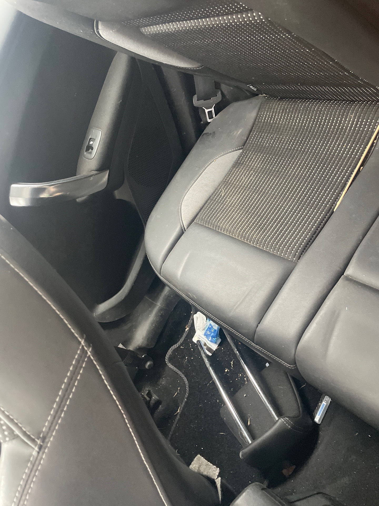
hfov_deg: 53.1
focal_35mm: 26
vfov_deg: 67.3
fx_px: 380
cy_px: 253
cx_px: 190
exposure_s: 1/52
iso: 500
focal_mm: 4.2
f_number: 1.6
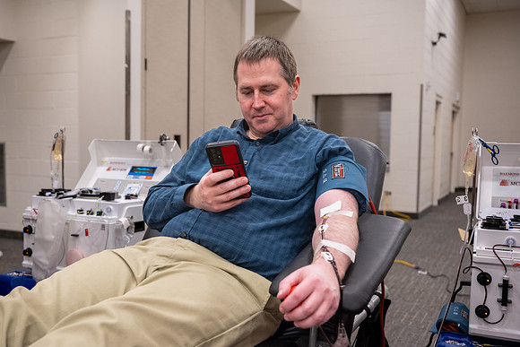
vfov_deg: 35.8
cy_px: 184
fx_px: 538
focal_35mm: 37
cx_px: 244
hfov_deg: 51.6
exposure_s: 1/160
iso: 1250
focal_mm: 35
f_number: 3.5
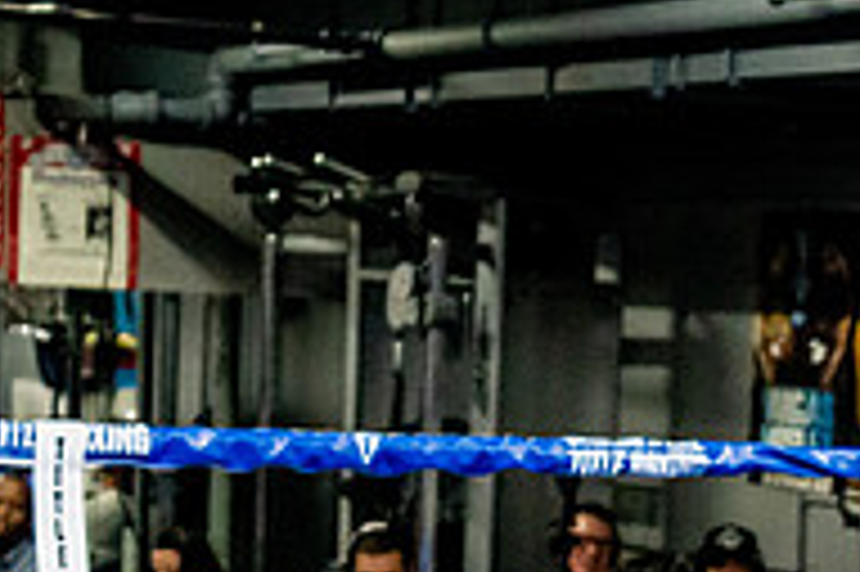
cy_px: 601
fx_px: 3771
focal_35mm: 158
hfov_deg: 12.6
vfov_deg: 8.6
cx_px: 1130
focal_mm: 35
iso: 5000
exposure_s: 1/800
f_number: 2.8
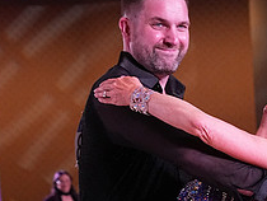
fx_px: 2355
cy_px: 319
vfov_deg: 4.8
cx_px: 217
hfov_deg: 6.5
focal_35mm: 305
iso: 3200
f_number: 5.6
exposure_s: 1/400
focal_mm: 77
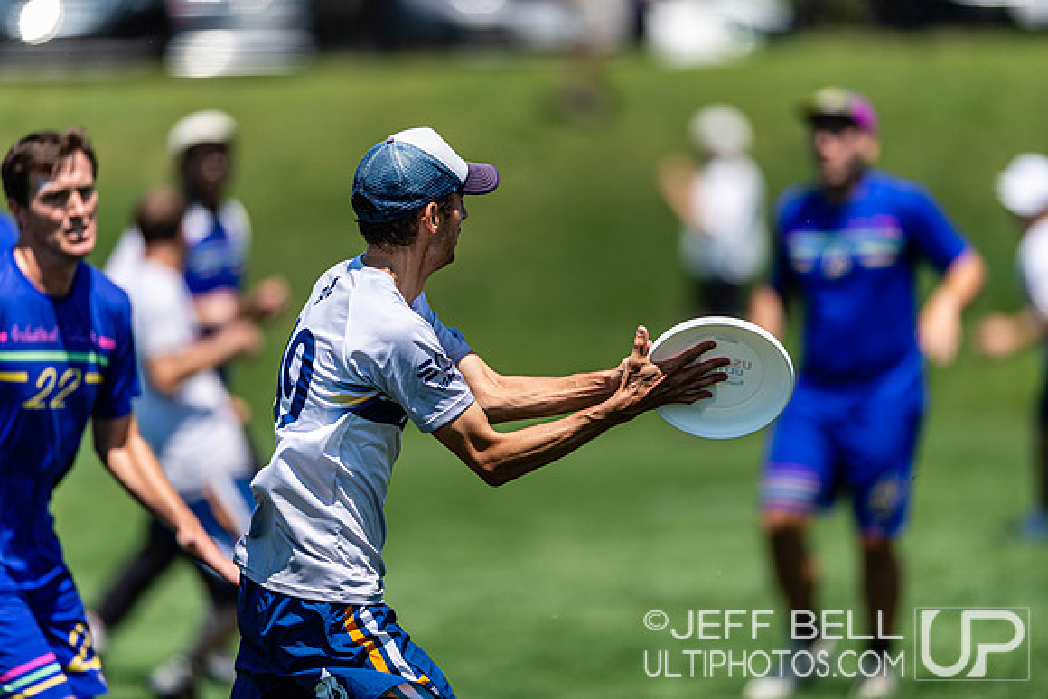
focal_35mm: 400
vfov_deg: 3.4
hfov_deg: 5.2
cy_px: 350
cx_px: 524
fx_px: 11647
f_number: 2.8
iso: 100
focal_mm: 400
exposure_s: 1/2500
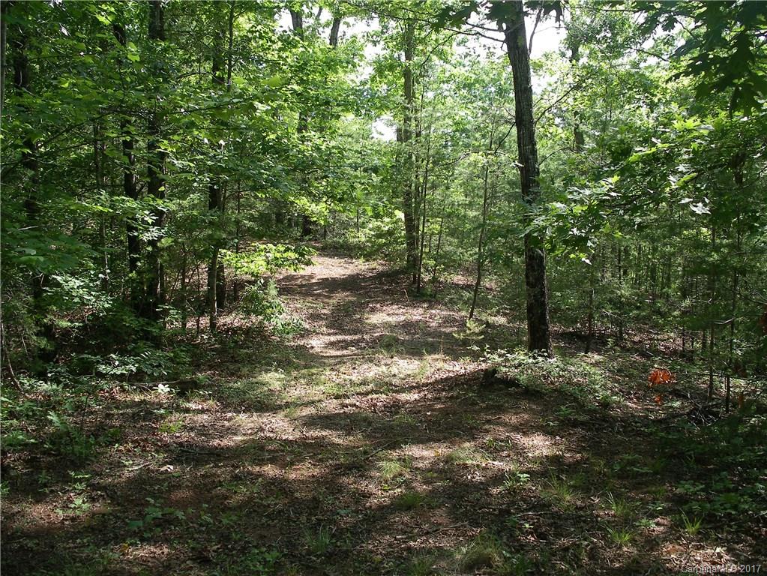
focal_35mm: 37
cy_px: 288
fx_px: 820
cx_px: 384
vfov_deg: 38.7
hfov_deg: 50.1
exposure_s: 1/125
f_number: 3.2
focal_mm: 7.8
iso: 80
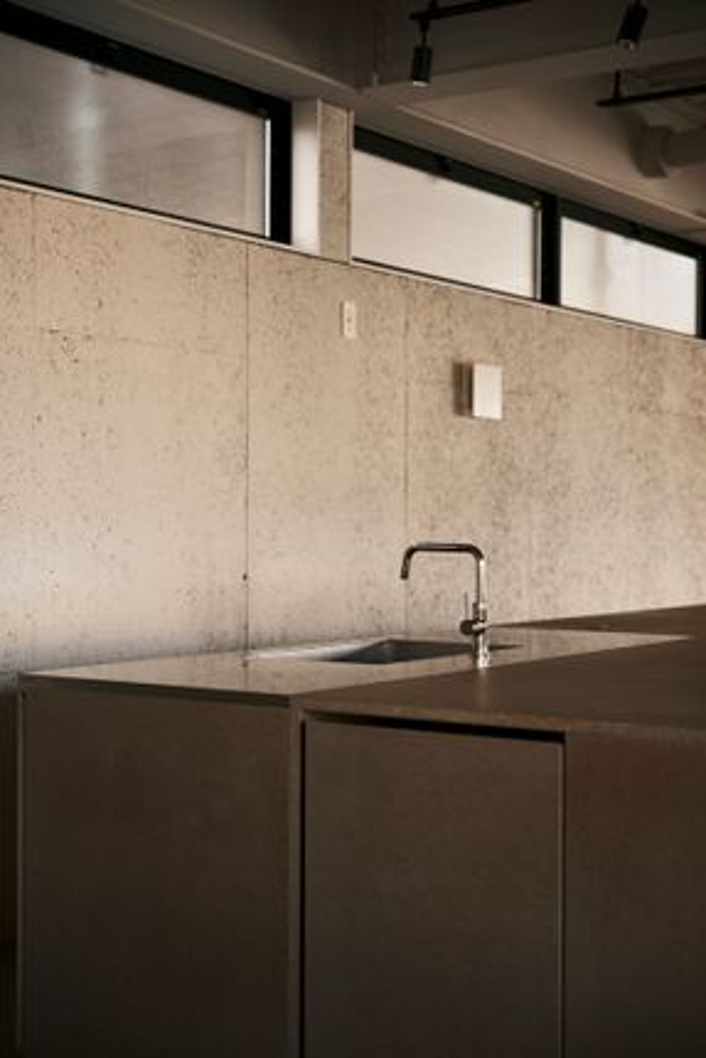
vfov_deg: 36.9
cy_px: 529
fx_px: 1587
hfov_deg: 25.1
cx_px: 353
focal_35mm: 54
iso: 320
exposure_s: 1/50
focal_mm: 54
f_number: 2.8
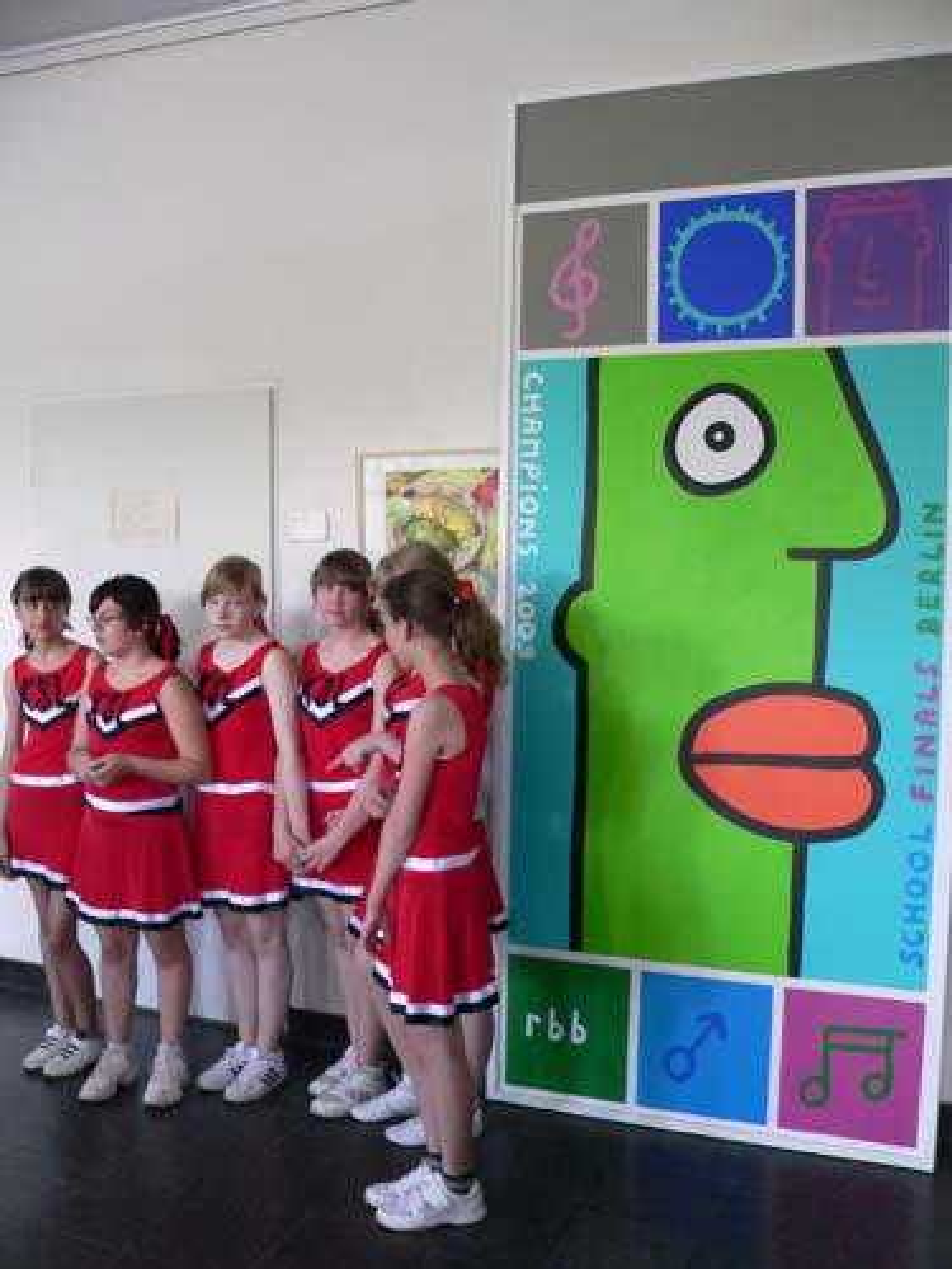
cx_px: 476
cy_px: 634
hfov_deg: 39.7
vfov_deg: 51.4
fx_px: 1320
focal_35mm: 36
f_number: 2.8
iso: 200
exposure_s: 1/25
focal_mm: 6
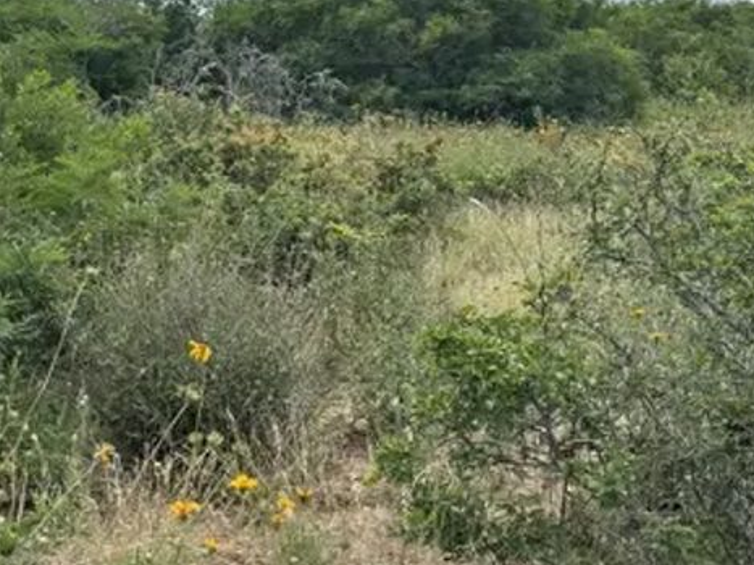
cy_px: 178
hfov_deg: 33.5
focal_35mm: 57
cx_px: 257
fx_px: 1241
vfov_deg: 25.5
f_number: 1.6
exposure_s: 1/3788
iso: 50
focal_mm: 5.96
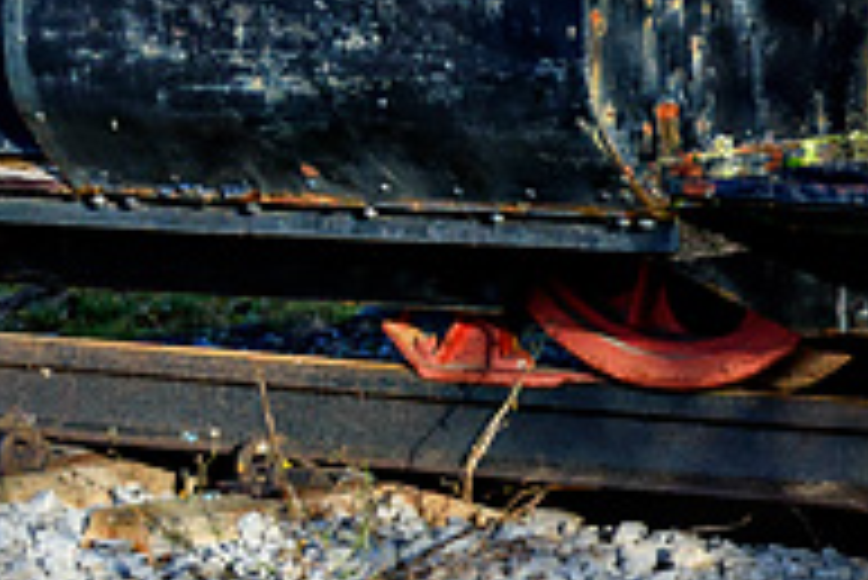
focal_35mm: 233
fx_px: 5625
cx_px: 1794
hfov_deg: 8.3
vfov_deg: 5.8
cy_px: -279
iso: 200
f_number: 7.1
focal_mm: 25
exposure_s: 1/200
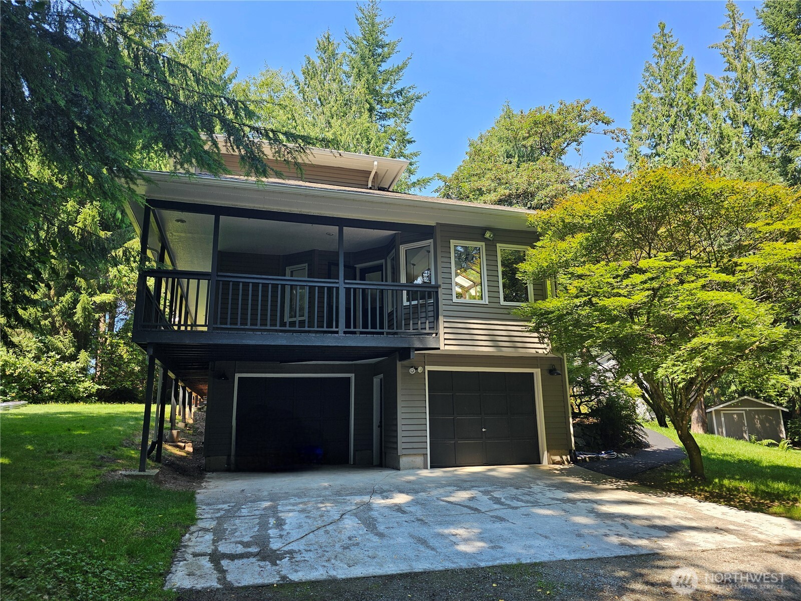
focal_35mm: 23
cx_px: 400
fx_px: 532
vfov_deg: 58.9
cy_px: 300
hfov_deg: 73.9
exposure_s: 1/135
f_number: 1.7
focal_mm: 6.3
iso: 10
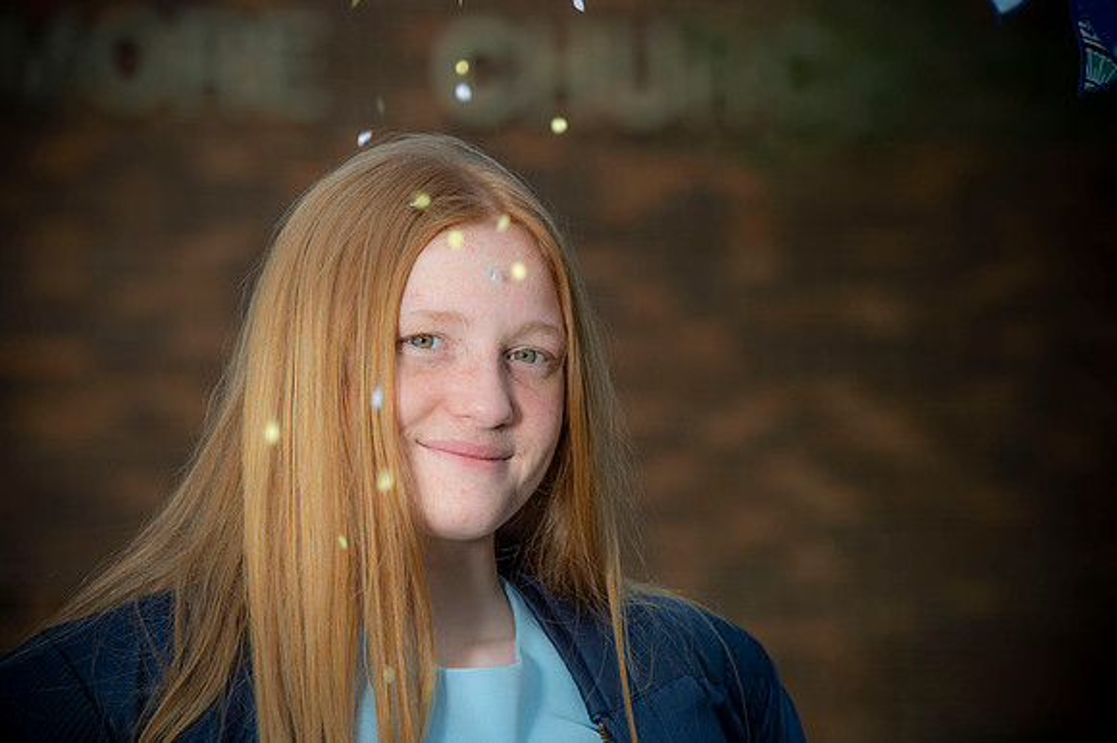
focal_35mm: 170
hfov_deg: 12.1
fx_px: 5272
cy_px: 372
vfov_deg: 8.1
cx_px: 558
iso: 80
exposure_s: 1/250
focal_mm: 170
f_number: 6.3
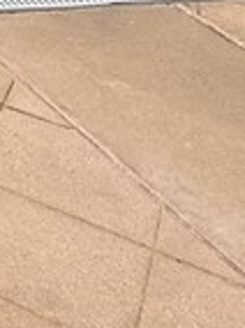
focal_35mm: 101
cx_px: -606
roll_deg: +0.3
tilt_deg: -7.8
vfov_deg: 15.2
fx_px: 956
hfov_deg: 9.3
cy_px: -353
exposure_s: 1/2506
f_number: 2.2
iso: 50
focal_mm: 2.22
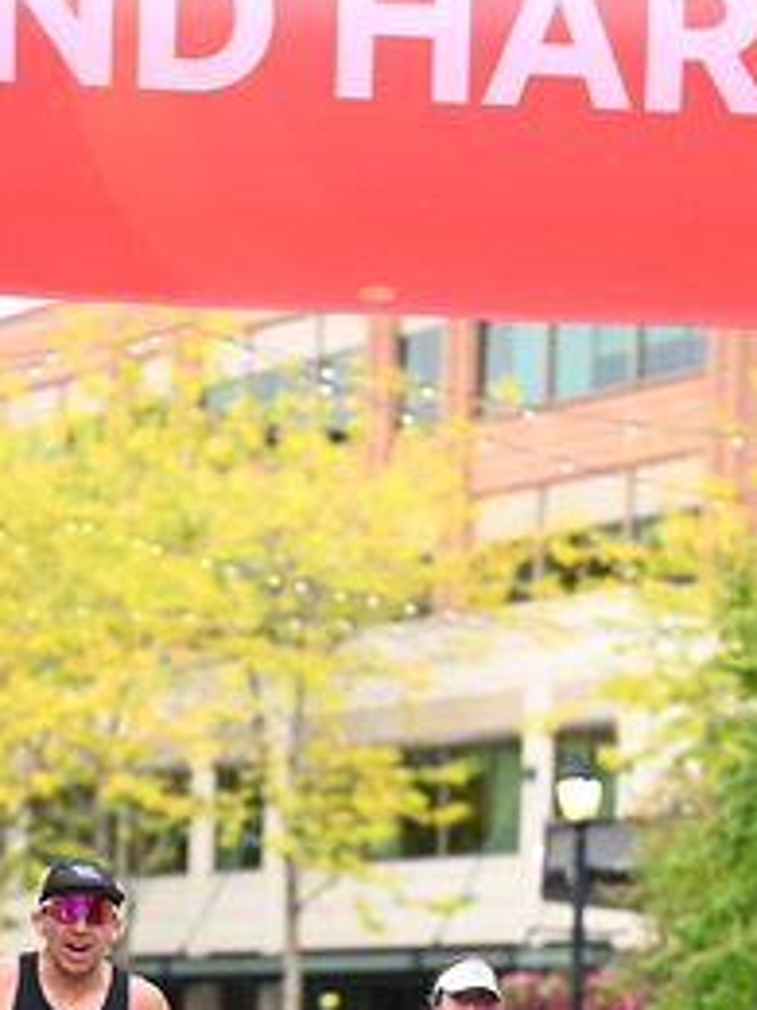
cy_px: 1045
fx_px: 5627
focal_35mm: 193
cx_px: 324
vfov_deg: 10.2
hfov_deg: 7.7
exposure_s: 1/1600
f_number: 2.8
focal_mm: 95
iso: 1000
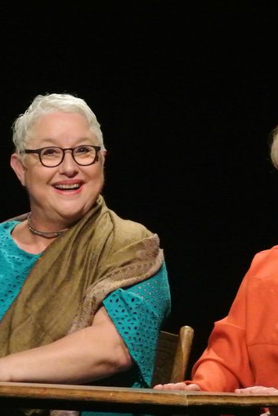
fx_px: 3241
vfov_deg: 7.4
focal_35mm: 280
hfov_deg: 4.9
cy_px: 208
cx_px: 108
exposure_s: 1/50
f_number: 8
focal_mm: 69
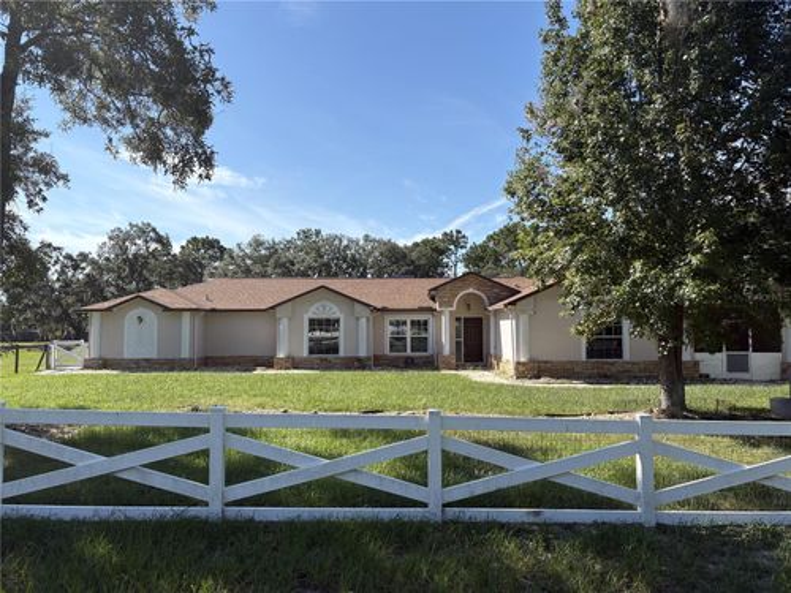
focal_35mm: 26
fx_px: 594
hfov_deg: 67.3
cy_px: 296
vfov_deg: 53.1
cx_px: 396
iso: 50
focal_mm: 5.96
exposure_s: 1/3279
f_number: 1.6
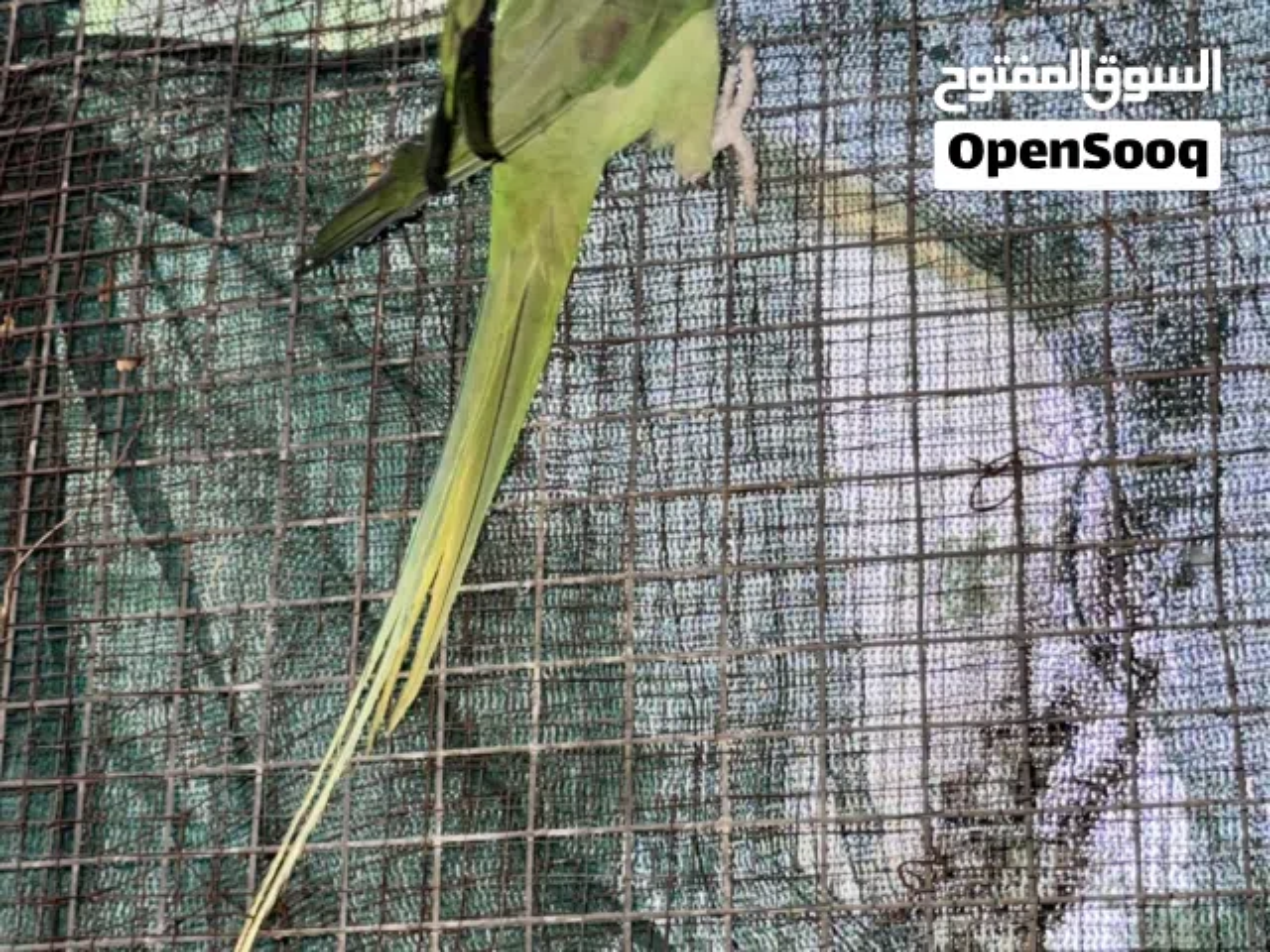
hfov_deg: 39.7
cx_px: 635
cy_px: 476
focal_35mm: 48
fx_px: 1761
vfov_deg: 30.3
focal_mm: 6.76
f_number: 1.78
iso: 64
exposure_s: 1/14
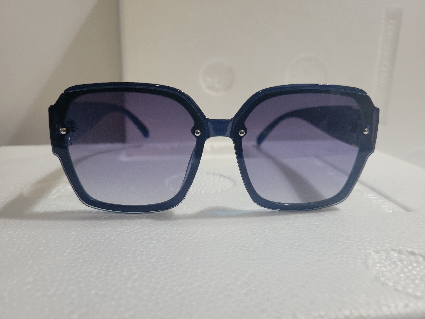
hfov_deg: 67.3
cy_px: 160
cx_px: 212
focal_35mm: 26
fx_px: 319
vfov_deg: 53.1
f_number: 1.8
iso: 200
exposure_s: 1/40
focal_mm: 5.4
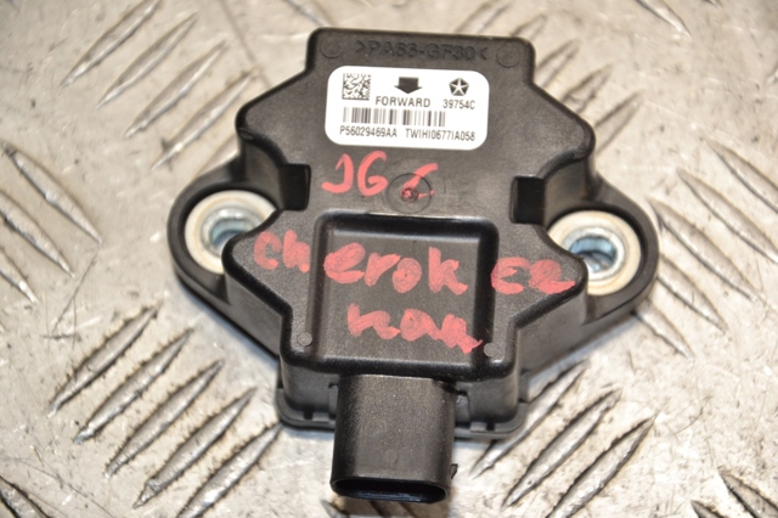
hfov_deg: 14.9
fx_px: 2981
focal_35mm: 138
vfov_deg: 9.9
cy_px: 259
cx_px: 389
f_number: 5.6
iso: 800
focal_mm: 92
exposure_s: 1/160
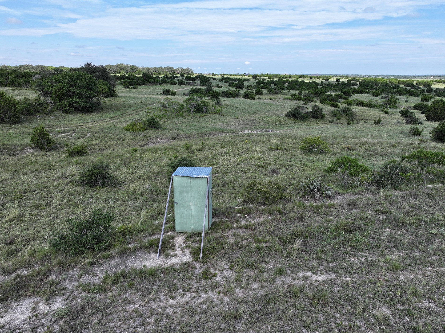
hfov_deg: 67.3
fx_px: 334
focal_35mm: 26
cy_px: 168
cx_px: 224
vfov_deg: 53.0
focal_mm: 12.29
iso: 190
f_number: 2.8
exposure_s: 1/2000
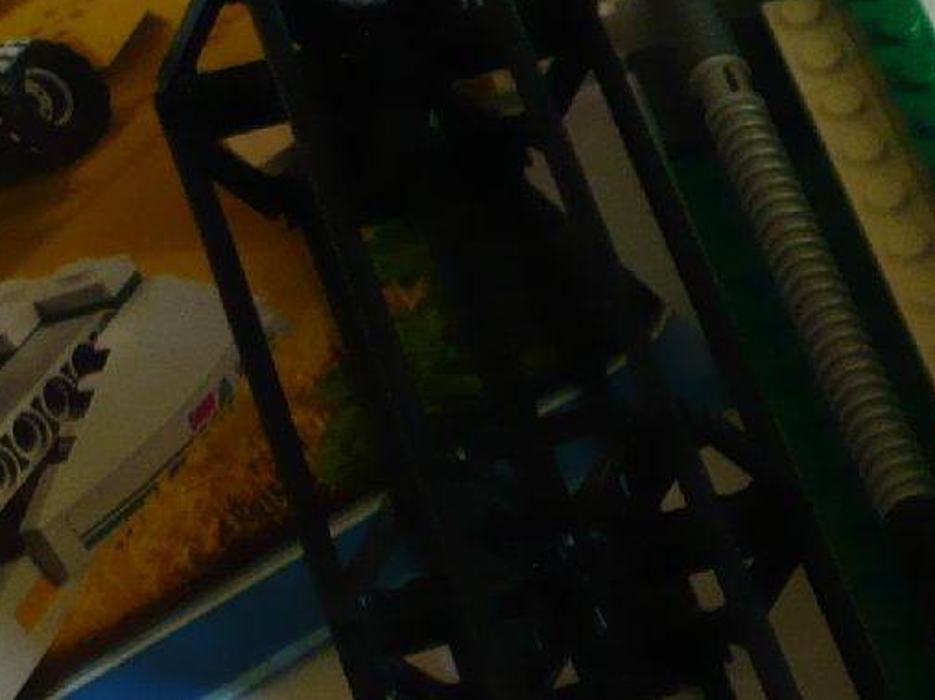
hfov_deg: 13.2
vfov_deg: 10.7
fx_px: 3673
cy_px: 792
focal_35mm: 136
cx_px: 1657
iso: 100
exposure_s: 1/30
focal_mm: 5.8
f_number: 2.8
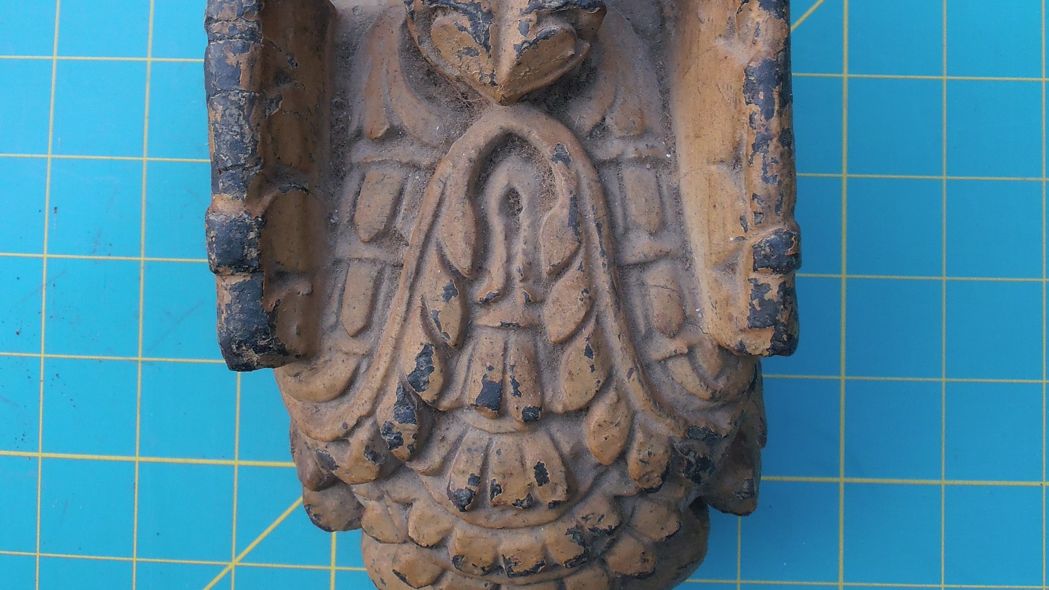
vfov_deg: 24.4
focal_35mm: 48
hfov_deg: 42.9
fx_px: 1335
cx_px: 524
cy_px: 86
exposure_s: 1/40
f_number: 3.6
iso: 125
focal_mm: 5.93
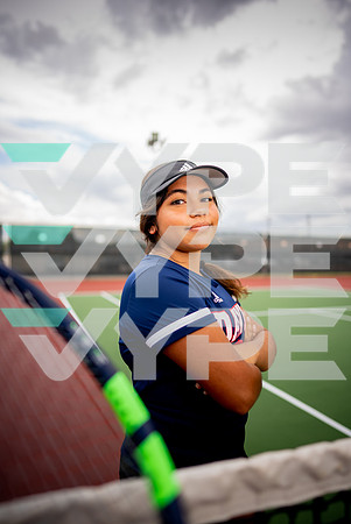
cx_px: 176
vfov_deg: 73.7
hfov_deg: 53.2
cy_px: 262
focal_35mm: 24
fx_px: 350
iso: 50
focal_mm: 24
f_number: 1.4
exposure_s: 1/1250
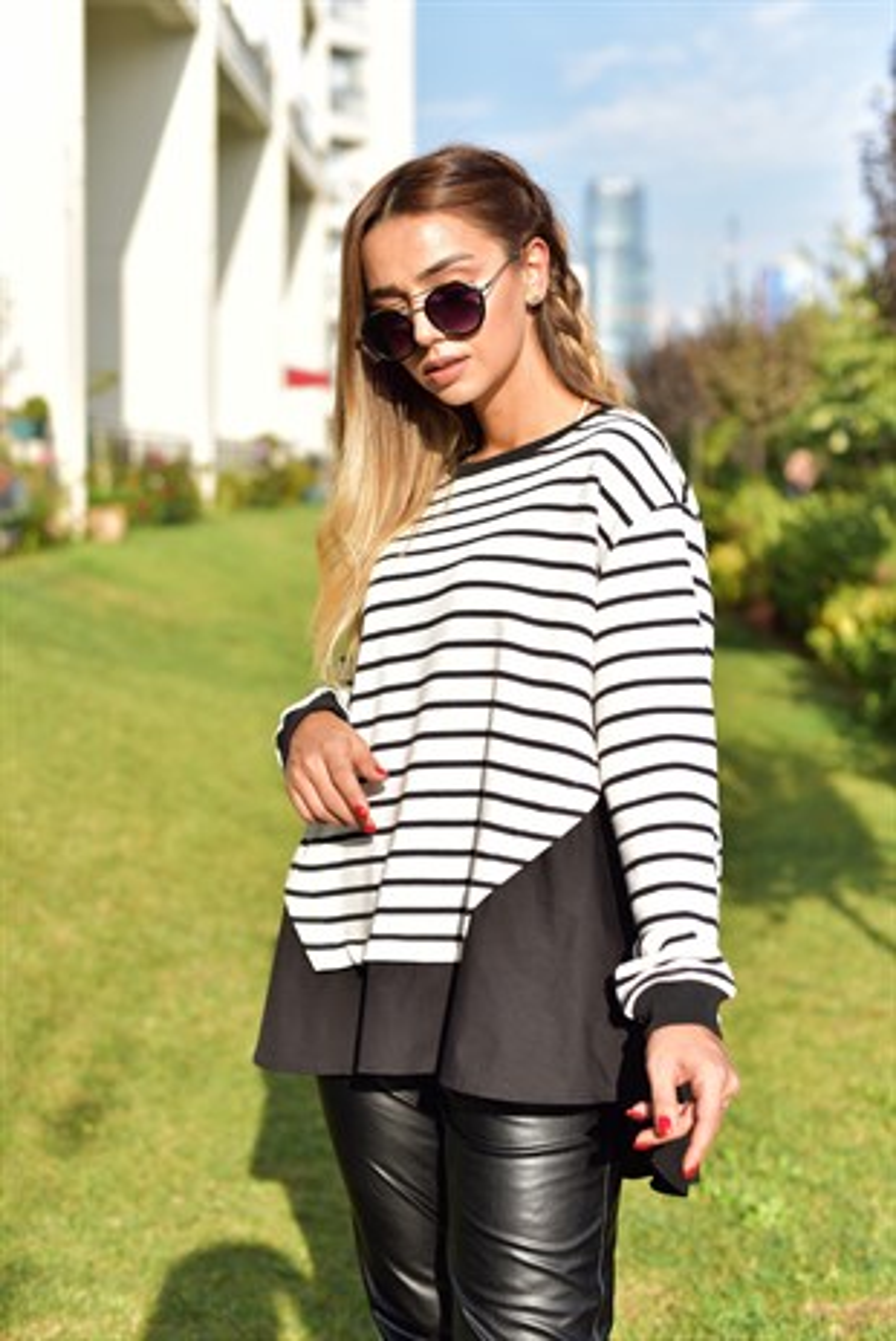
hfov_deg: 27.0
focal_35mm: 50
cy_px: 670
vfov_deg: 39.6
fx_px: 1864
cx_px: 448
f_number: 3.2
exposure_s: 1/8000
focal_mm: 50
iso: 800
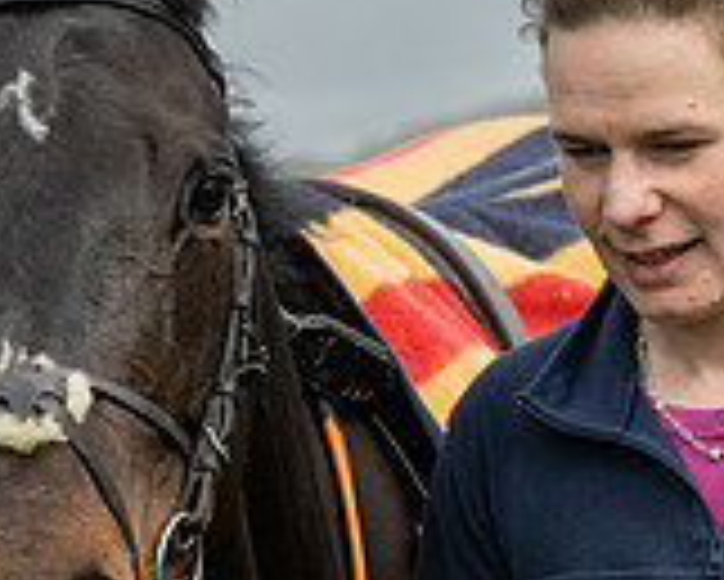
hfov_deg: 7.0
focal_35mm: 276
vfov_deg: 5.6
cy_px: 513
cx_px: 515
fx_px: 5918
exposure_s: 1/1600
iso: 400
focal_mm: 70
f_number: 5
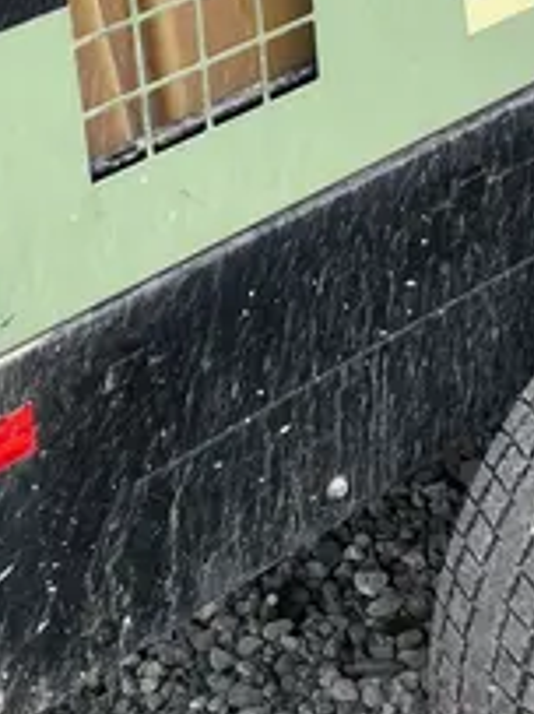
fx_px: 1935
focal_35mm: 94
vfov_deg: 20.3
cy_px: 9
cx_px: 344
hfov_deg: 15.7
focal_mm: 4.2
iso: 32
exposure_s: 1/556
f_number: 1.6
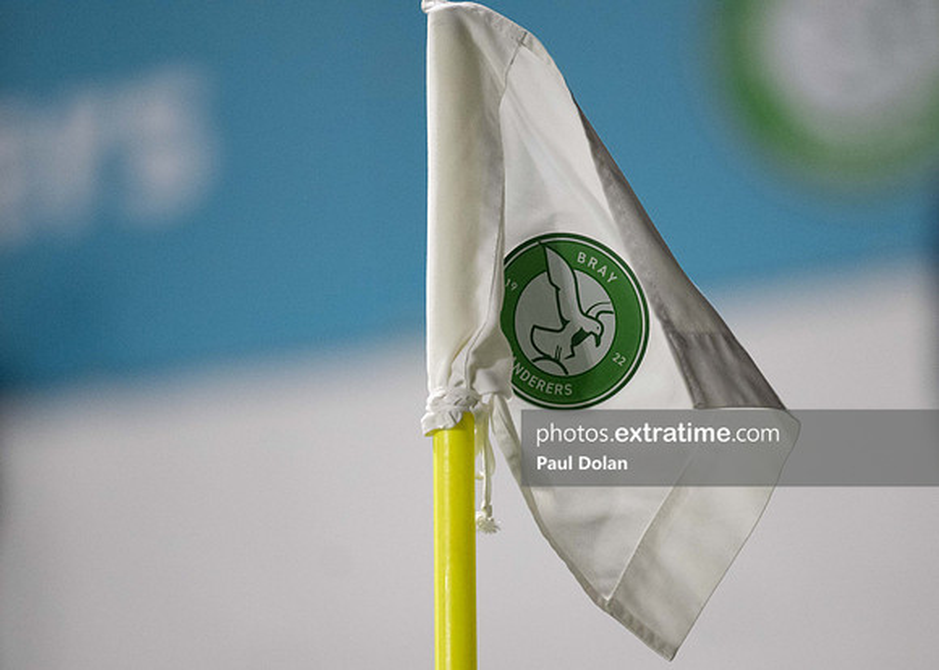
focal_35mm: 291
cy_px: 466
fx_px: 7764
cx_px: 511
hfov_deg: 6.9
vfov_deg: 4.9
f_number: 2.8
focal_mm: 200
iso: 5000
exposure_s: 1/500
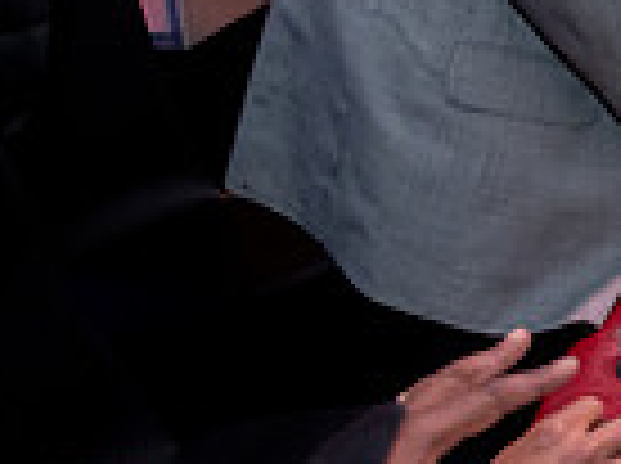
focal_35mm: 97
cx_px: 1130
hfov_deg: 16.7
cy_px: 86
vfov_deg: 15.1
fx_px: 1737
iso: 3200
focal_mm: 24
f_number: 3.2
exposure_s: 1/1250
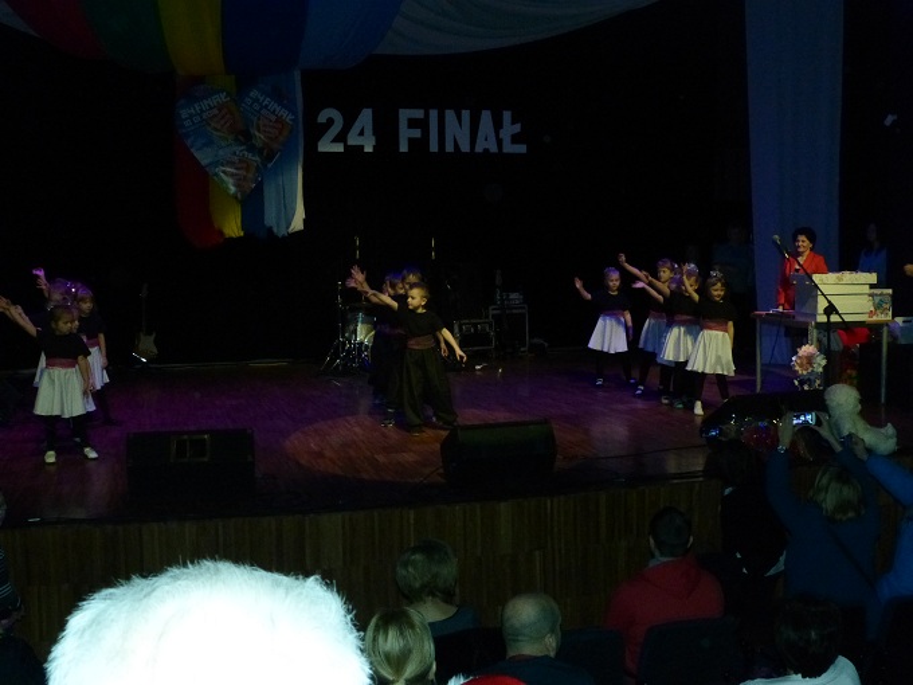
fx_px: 1108
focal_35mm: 42
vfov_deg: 34.3
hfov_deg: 44.8
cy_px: 342
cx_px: 456
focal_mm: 7.4
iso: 800
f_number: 6.3
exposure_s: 1/60
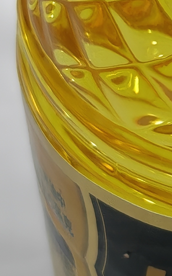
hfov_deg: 4.4
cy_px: 39
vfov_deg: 7.2
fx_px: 2198
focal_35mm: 293
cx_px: 450
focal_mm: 8.67
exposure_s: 1/50
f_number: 1.8
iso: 1600
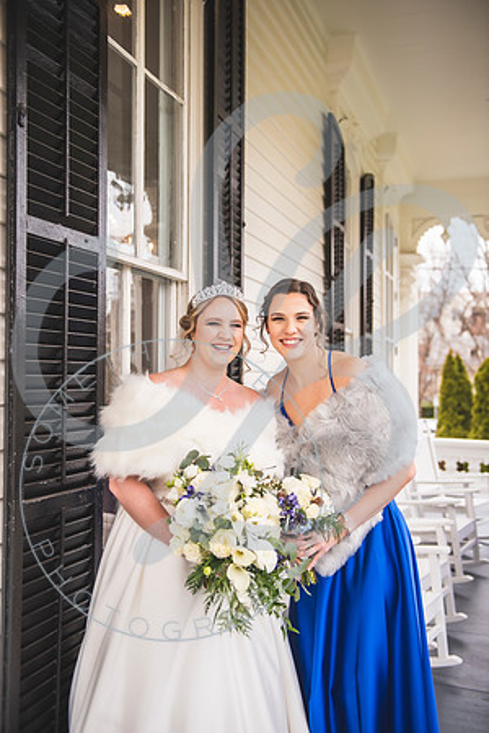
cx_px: 244
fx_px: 713
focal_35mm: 35
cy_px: 366
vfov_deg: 54.4
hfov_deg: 37.9
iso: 100
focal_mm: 35
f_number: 2.8
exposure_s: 1/250
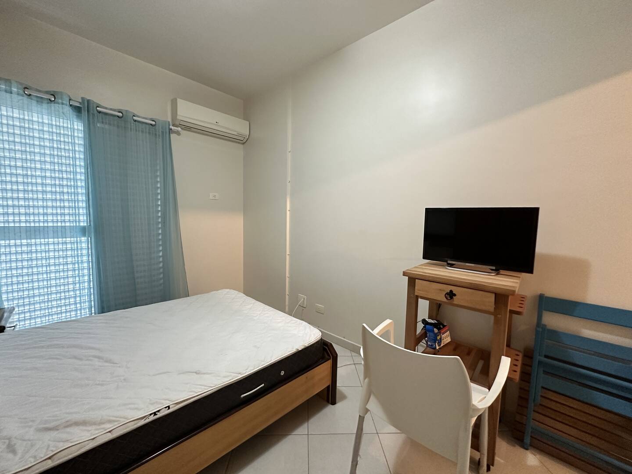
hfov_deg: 102.1
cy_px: 237
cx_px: 316
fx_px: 256
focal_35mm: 14
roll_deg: -1.2
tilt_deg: -5.0
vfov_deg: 85.7
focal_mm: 2.22
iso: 400
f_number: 2.2
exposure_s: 1/60
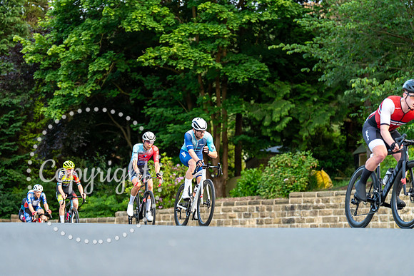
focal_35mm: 102
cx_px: 207
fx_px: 1173
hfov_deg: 20.0
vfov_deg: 13.4
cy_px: 138
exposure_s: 1/1000
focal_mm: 102
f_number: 2.8
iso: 1250
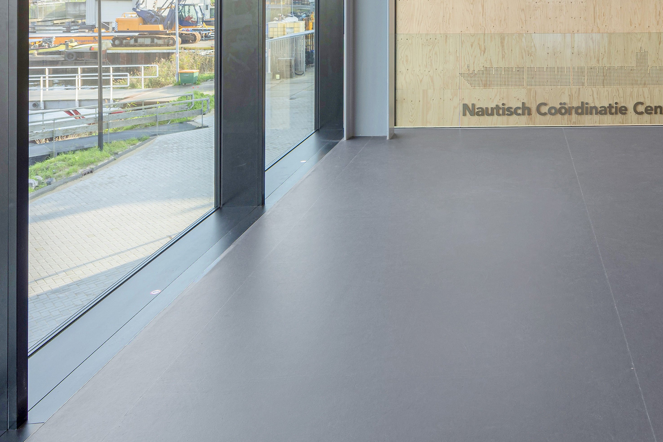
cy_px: -51
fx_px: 645
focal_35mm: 35
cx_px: 569
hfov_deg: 49.7
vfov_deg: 32.9
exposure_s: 1/40
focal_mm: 14
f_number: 5.6
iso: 64
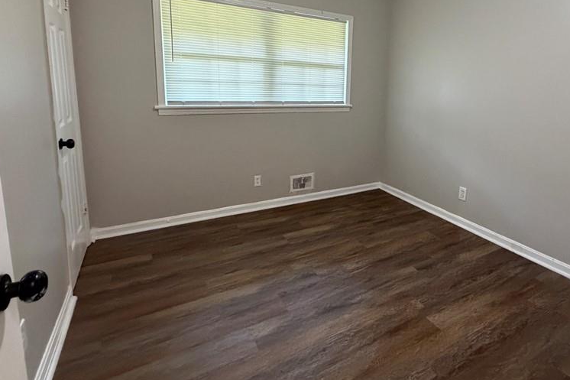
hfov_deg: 83.0
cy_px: 132
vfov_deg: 60.7
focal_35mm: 20
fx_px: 317
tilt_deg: -9.0
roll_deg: -1.3
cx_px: 342
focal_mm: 2.22
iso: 640
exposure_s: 1/60
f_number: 2.2
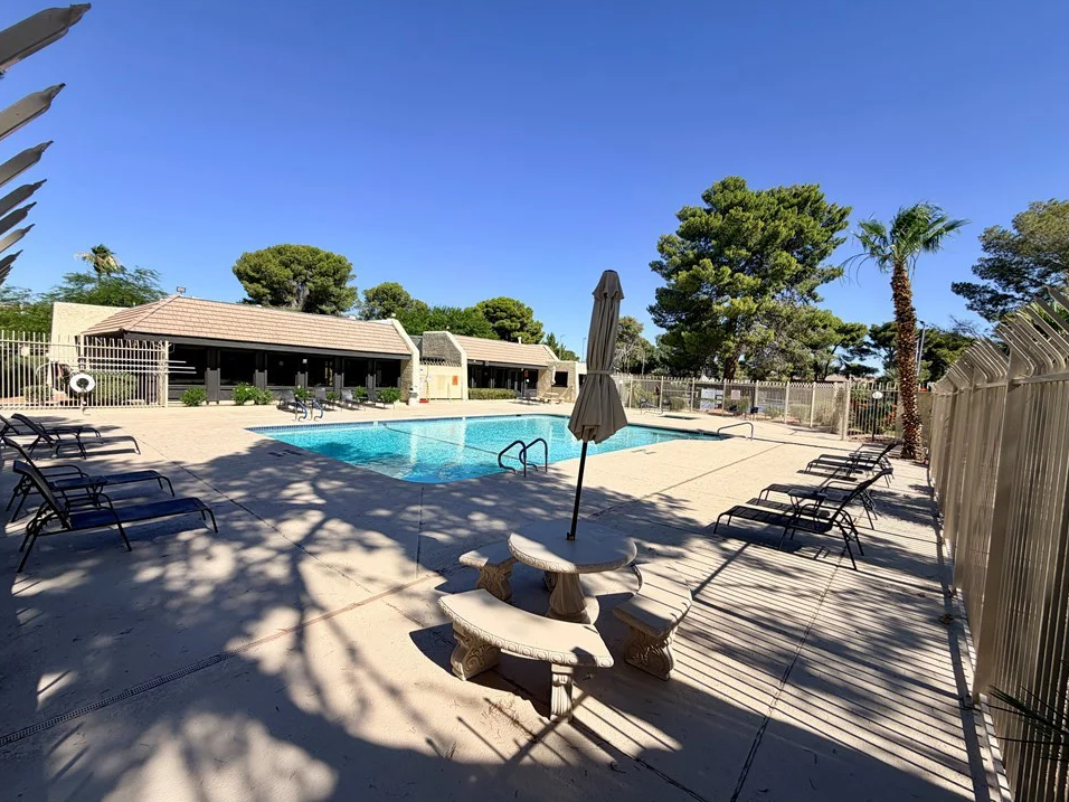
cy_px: 404
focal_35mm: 15
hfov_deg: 98.2
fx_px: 463
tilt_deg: -3.3
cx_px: 524
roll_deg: -2.7
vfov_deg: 81.7
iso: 20
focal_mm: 2.22
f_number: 2.2
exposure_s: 1/985
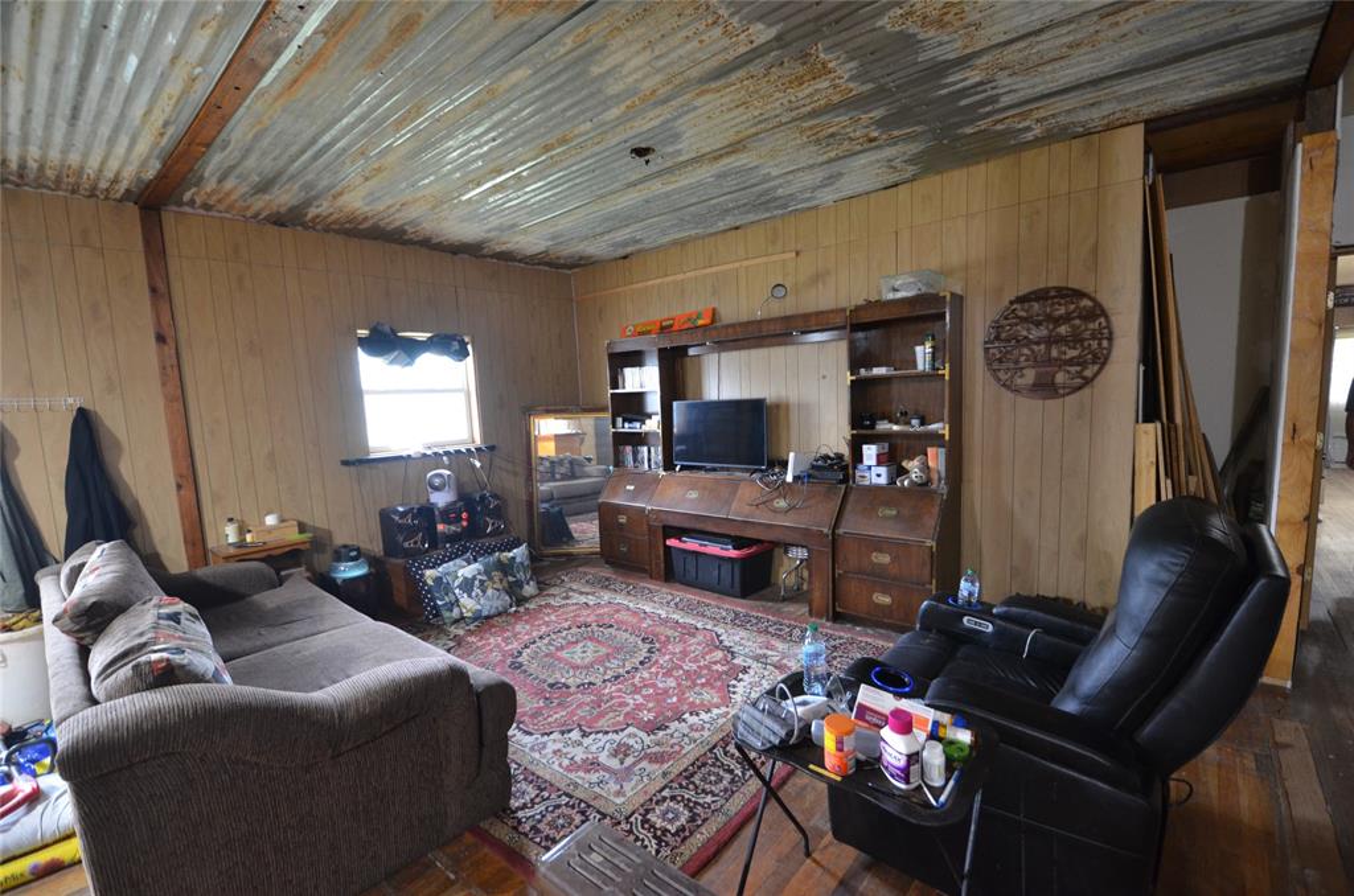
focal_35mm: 15
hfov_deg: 100.5
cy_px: 448
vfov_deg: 77.1
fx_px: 563
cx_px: 677
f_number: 3.5
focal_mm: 10
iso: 1250
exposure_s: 1/30
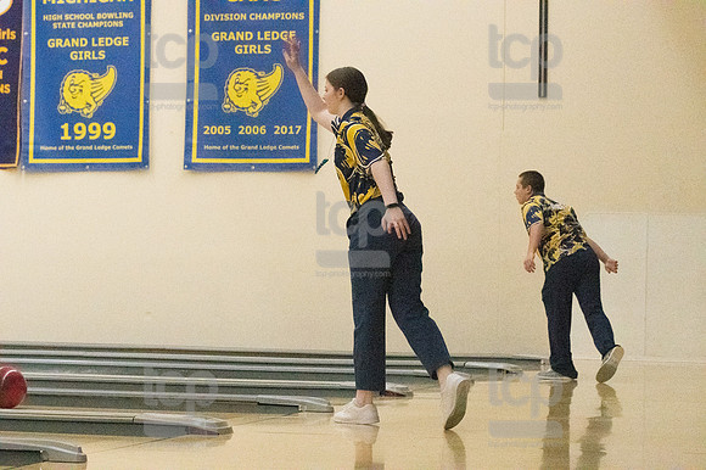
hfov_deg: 17.5
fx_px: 2293
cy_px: 235
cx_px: 353
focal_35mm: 117
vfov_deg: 11.7
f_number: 4.5
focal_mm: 78
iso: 10000
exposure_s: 1/1250
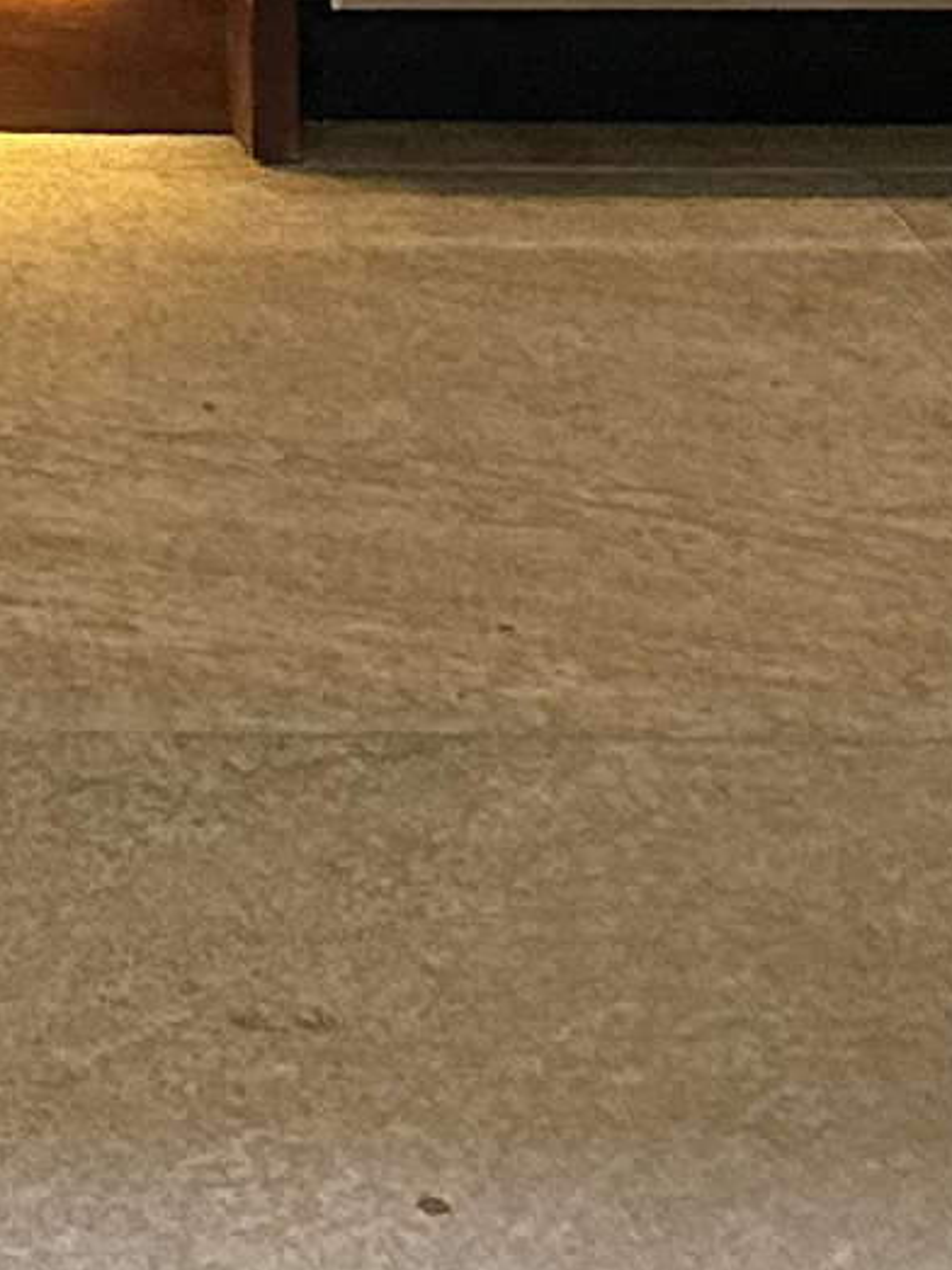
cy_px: -2572
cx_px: -2261
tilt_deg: +0.3
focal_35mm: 185
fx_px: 6787
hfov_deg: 6.9
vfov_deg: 8.8
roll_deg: +0.7
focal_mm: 6.86
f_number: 1.78
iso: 100
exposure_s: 1/120
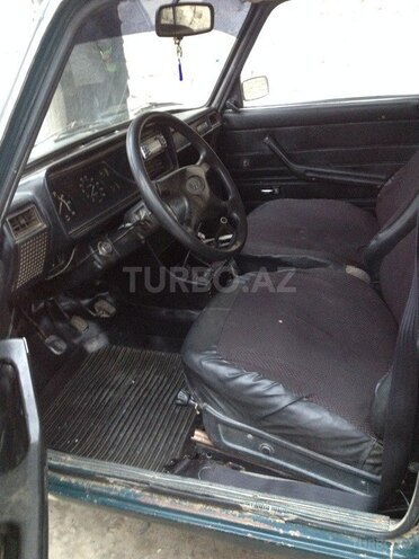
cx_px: 210
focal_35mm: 35
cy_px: 280
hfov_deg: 40.7
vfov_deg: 52.6
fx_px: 565
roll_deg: +5.9
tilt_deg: -24.3
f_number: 2.4
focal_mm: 4.28
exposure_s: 1/15
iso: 400
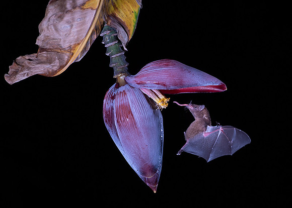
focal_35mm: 293
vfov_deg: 4.9
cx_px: 205
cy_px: 134
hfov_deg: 6.9
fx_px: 2430
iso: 800
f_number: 8
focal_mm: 195
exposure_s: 1/250
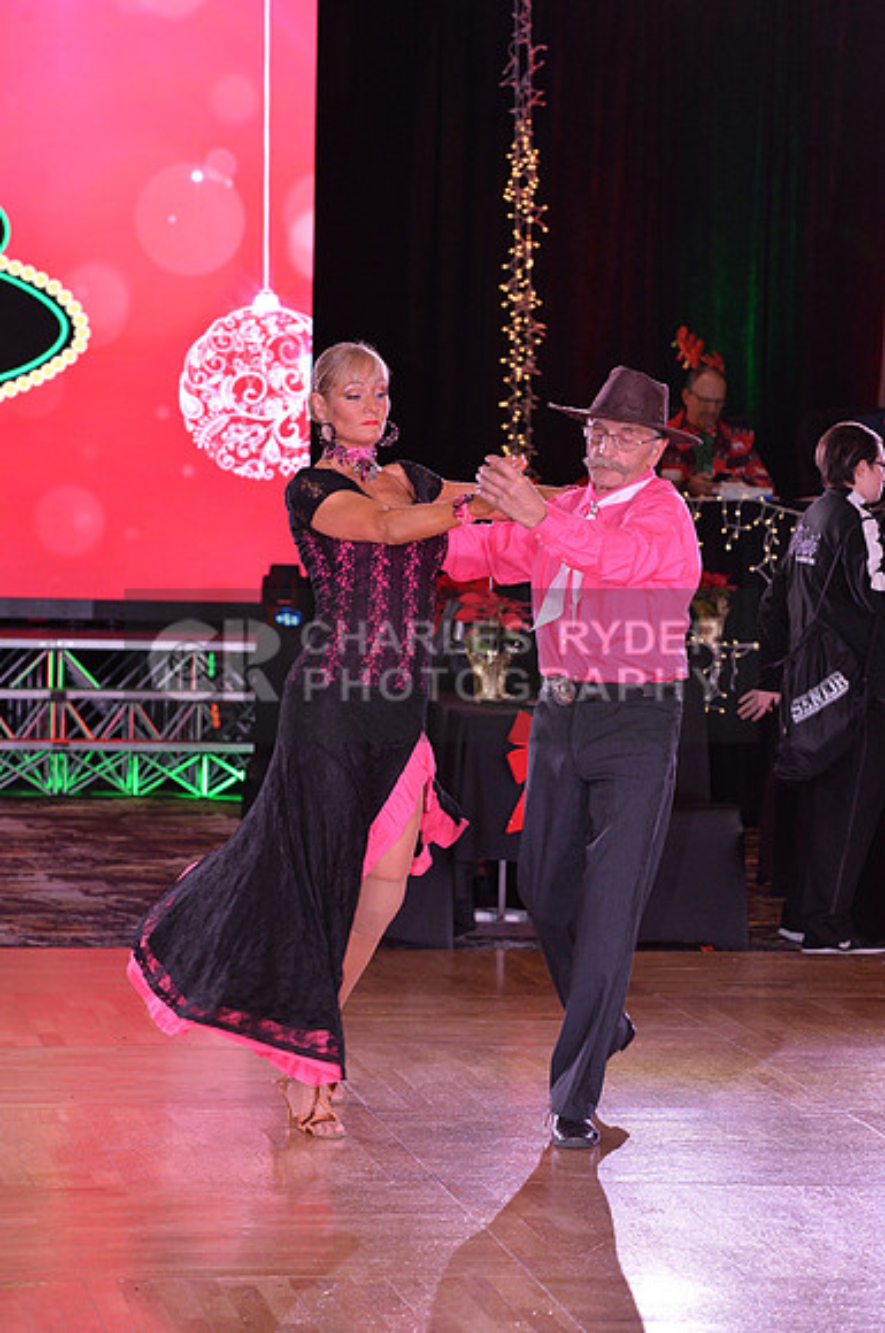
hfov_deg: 10.1
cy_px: 666
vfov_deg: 15.2
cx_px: 442
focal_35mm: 135
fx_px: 4993
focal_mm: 135
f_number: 6.3
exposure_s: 1/250
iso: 2000
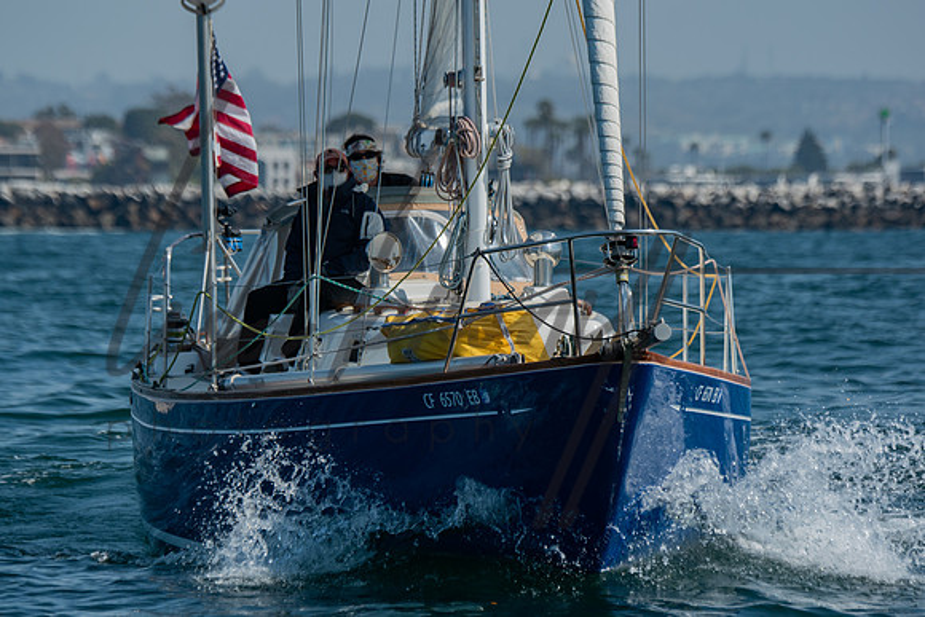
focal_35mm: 436
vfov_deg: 3.2
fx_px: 11215
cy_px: 309
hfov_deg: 4.7
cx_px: 452
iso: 100
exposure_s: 1/500
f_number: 5.6
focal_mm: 280
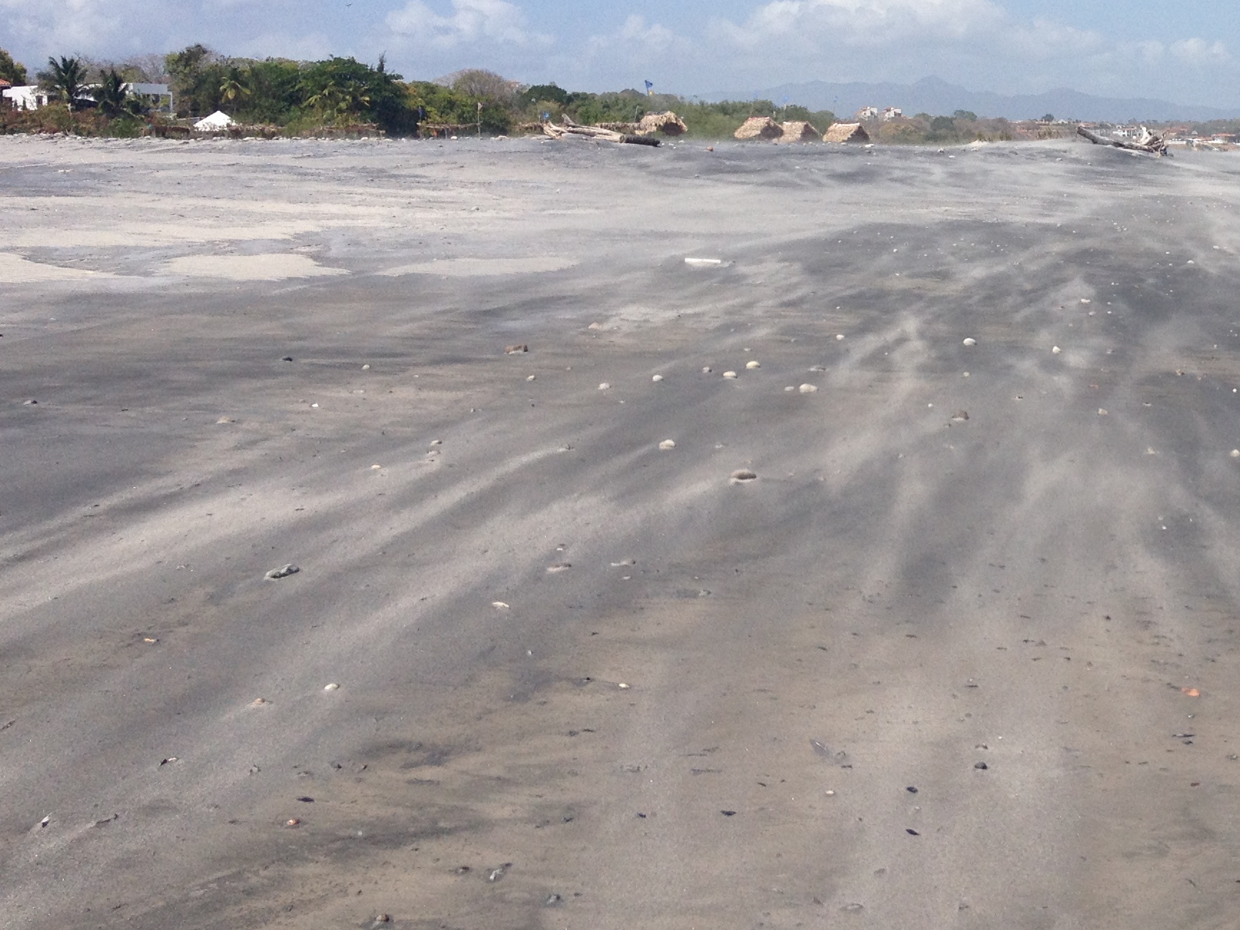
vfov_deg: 21.9
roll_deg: +1.0
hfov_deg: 28.1
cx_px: 1153
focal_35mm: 66
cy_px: 150
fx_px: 2364
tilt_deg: -3.0
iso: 50
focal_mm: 4.28
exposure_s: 1/2762
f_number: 2.4
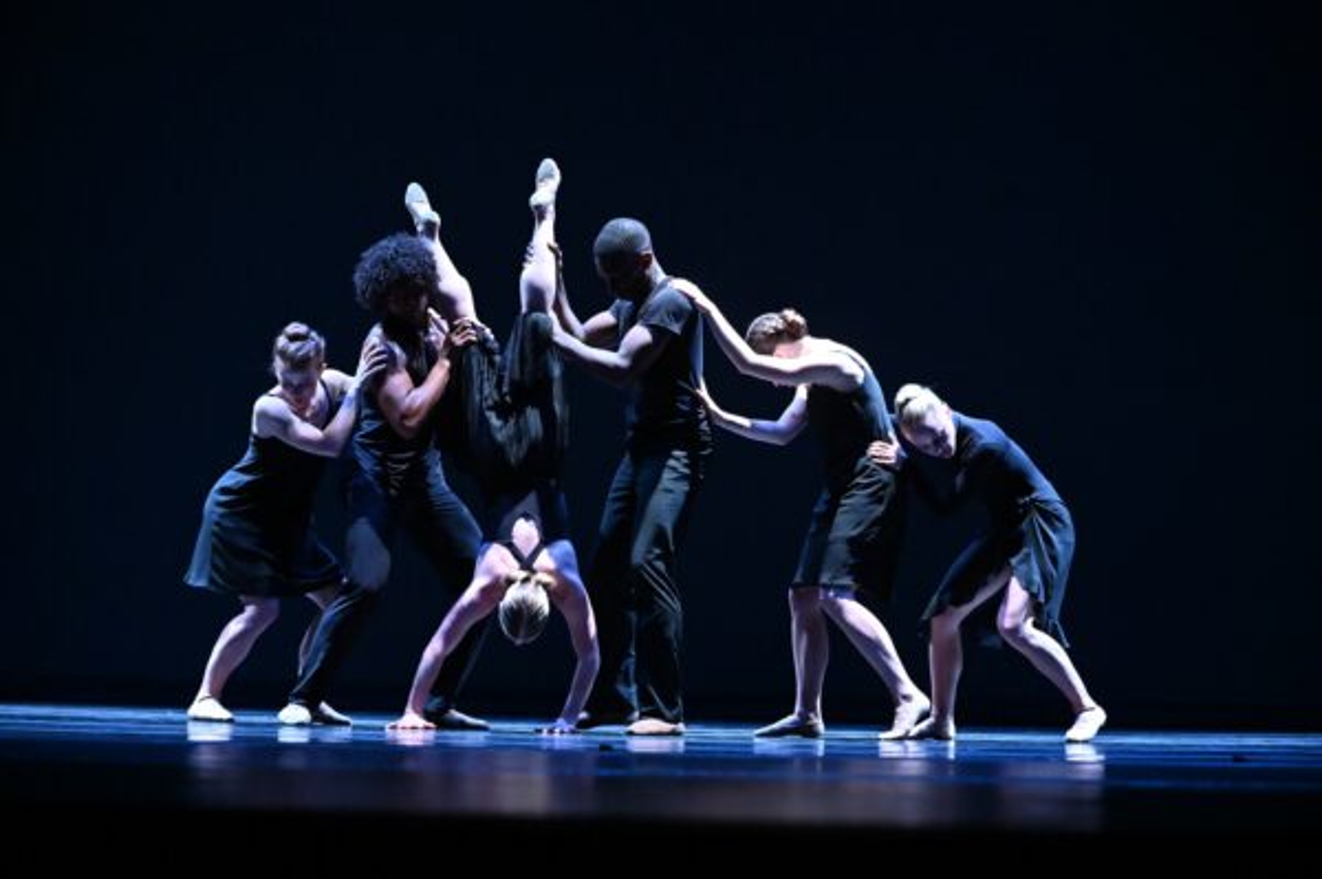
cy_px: 440
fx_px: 4403
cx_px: 661
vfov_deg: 11.4
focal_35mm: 120
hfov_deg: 17.1
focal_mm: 120
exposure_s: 1/200
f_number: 2.8
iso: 6400
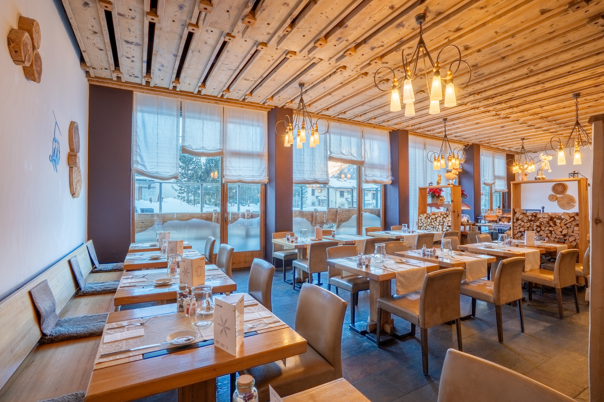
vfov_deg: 70.4
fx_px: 285
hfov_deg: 93.3
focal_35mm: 17
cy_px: 201
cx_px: 302
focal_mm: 17
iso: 100
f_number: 11
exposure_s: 1/1000
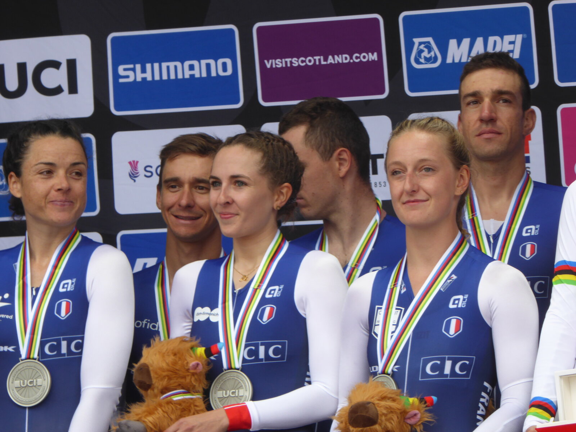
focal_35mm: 265
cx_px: 288
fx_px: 4410
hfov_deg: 7.5
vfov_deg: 5.6
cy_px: 216
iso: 100
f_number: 5.6
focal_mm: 47.5
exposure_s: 1/80
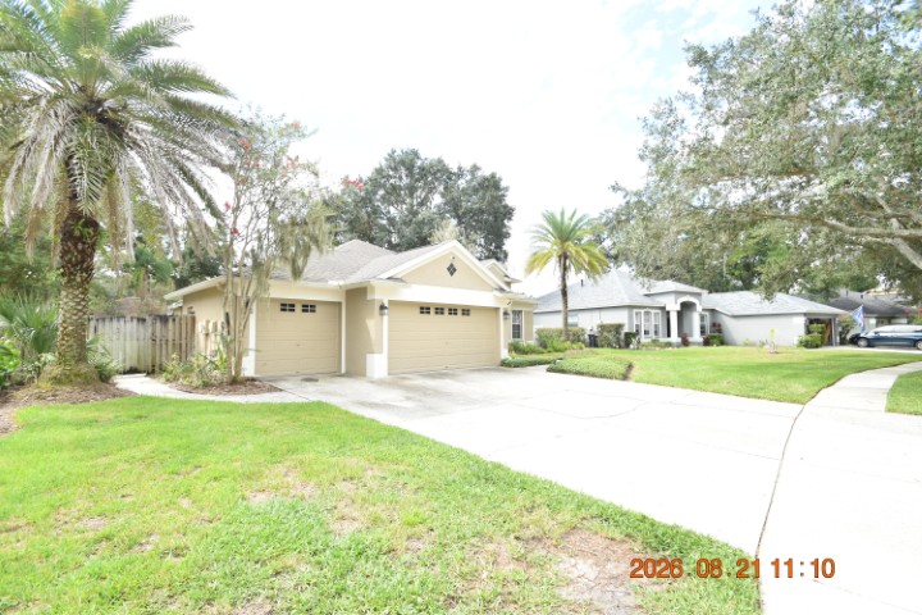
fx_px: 384
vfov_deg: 77.3
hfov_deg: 100.4
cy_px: 308
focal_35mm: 15
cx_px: 461
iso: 360
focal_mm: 10
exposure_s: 1/250
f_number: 8
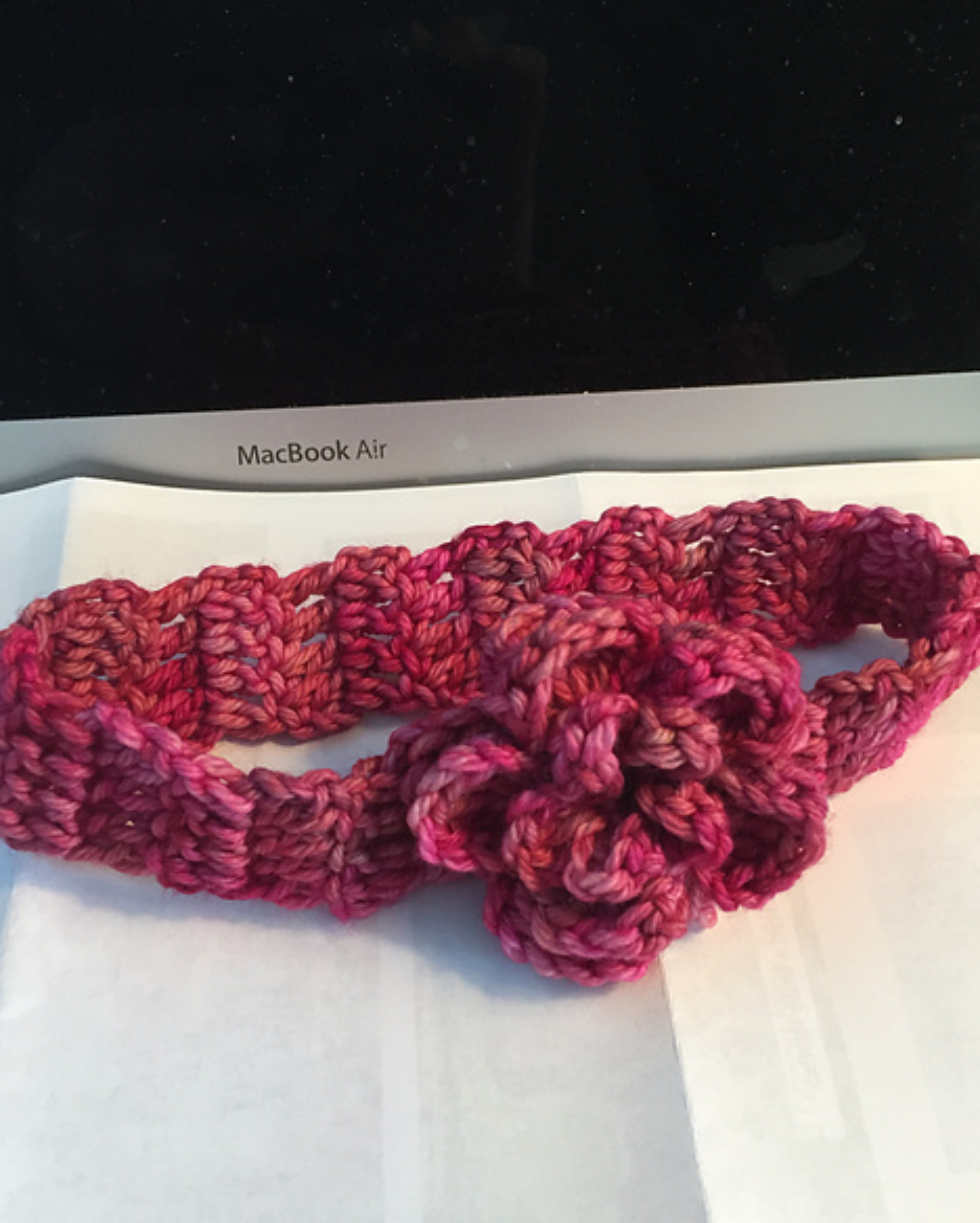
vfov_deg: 57.1
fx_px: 1123
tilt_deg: -51.2
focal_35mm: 31
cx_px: 492
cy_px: 653
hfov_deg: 47.2
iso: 125
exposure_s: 1/30
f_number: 2.2
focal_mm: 4.15
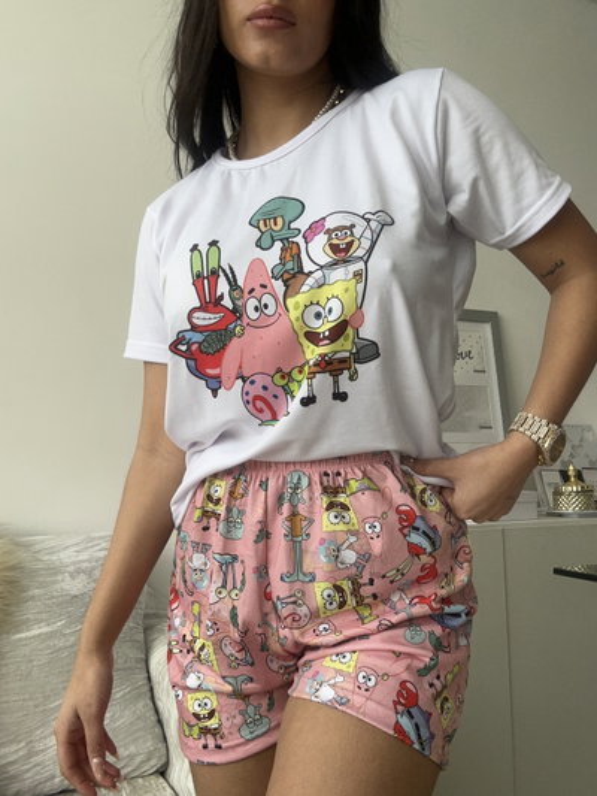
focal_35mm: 30
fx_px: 690
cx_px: 298
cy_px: 398
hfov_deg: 46.8
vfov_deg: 60.0
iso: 40
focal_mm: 2.69
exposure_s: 1/121
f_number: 1.9
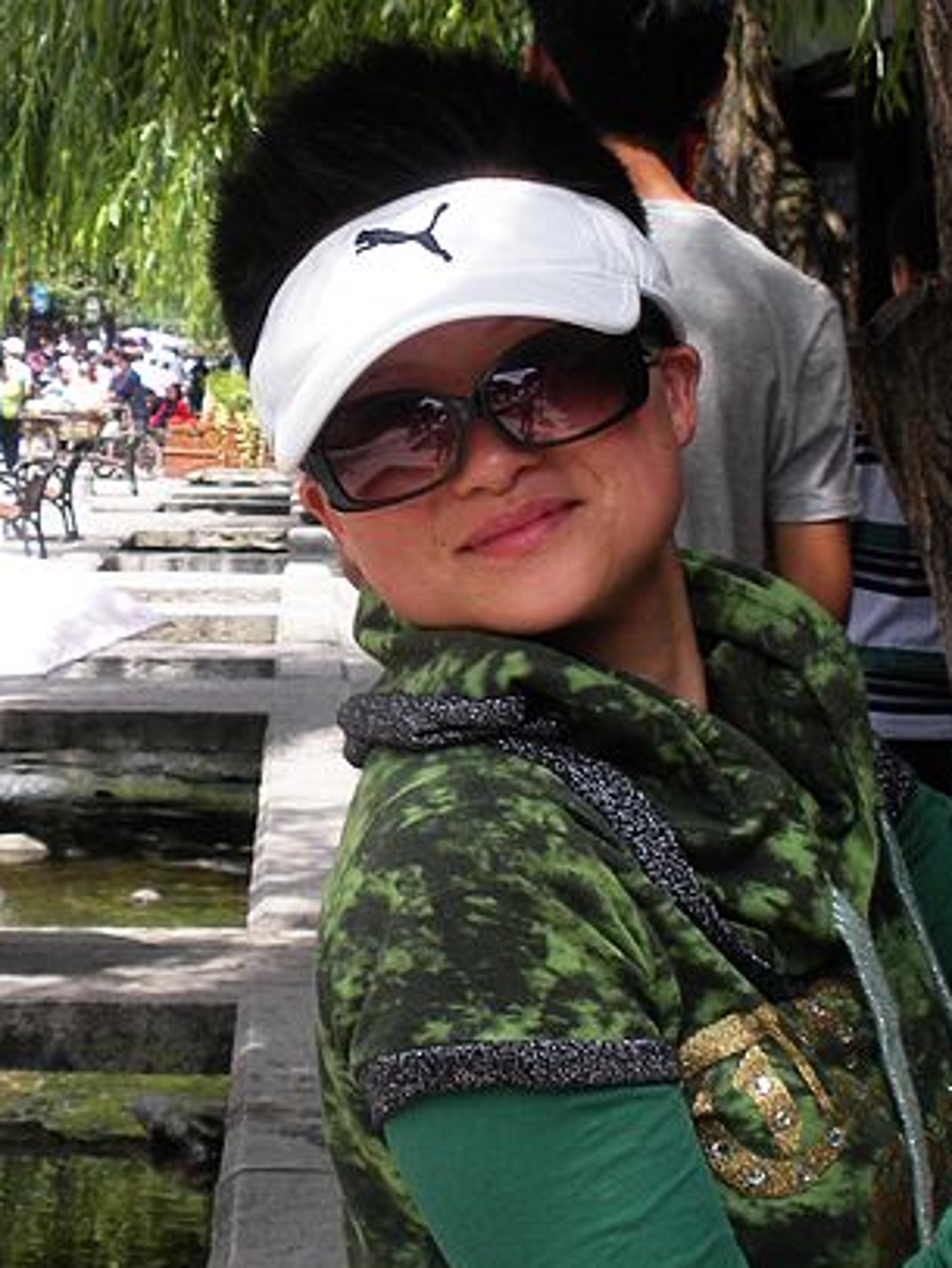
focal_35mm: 131
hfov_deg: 11.3
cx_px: 197
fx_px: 4799
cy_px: 197
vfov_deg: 14.9
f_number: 4.4
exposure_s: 1/140
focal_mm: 9.1
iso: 64
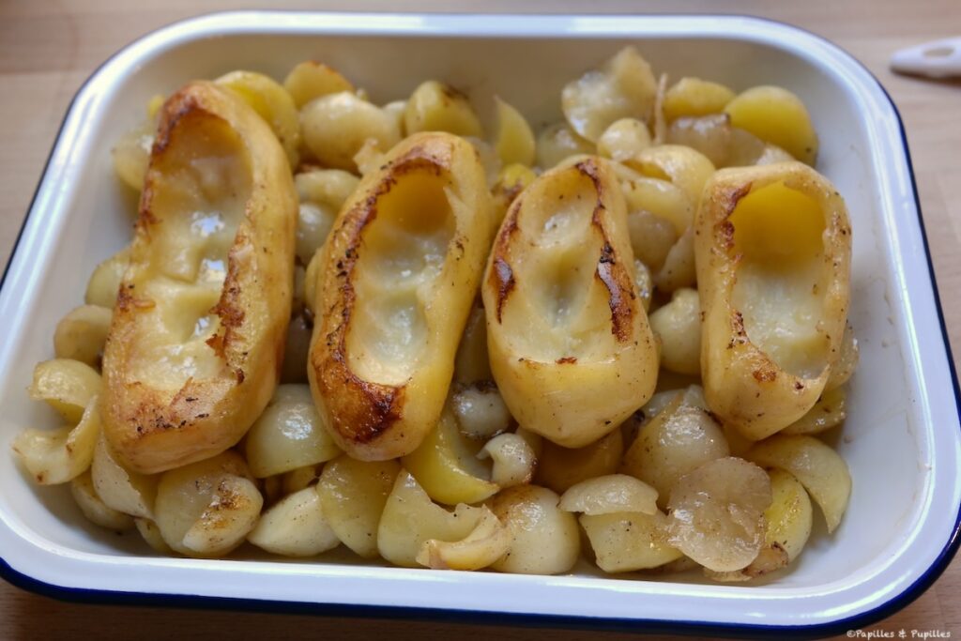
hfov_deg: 45.4
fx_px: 1148
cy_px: 320
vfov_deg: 31.2
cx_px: 480
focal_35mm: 43
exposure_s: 1/50
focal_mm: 28
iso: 400
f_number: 4
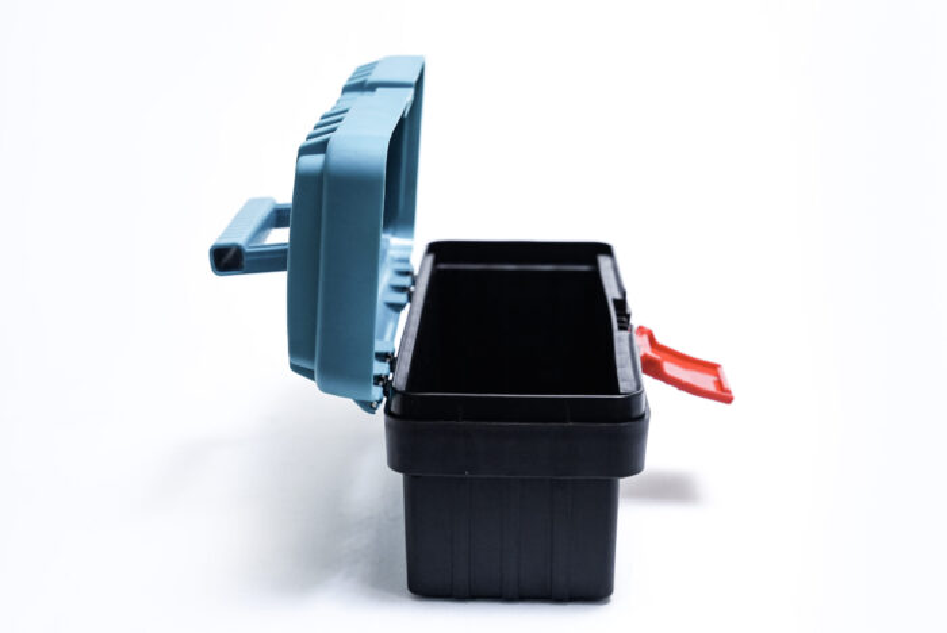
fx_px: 1606
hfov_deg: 32.9
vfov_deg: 22.3
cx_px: 474
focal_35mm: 61
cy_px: 316
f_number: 8
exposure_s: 1/250
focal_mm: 61
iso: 3200
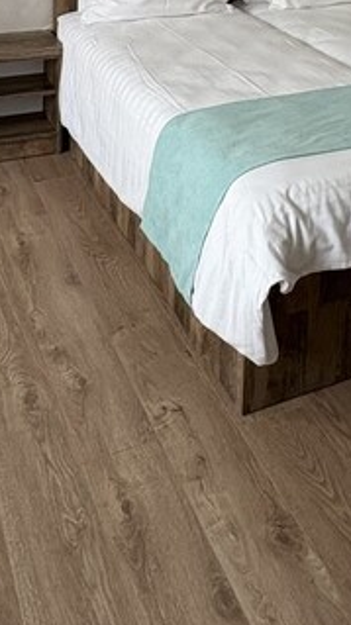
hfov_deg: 24.1
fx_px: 812
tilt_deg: -4.8
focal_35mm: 49
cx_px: 269
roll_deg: -2.8
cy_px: -104
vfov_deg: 34.6
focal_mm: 2.22
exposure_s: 1/67
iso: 250
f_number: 2.2
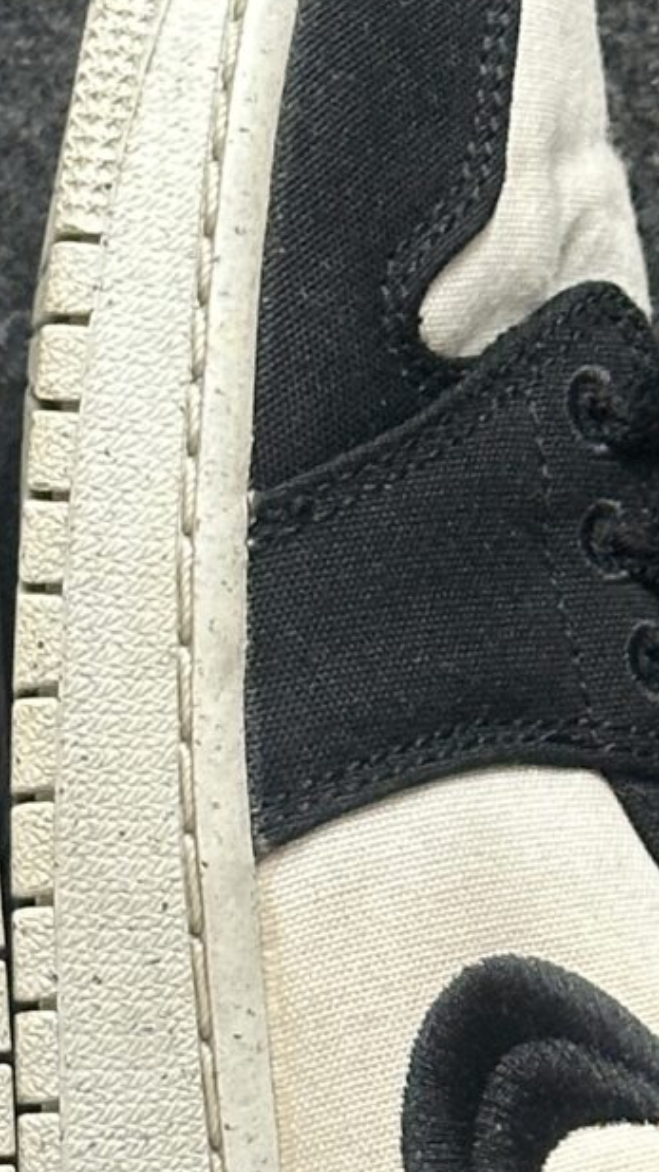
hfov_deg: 5.6
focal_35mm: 217
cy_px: 1039
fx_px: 6742
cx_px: 8
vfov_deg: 9.9
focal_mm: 6.86
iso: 320
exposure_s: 1/33
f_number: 1.78
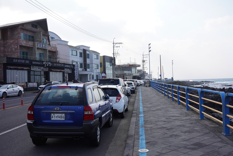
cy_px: 78
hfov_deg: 54.4
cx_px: 116
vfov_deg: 37.9
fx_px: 227
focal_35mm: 35
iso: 100
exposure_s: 1/100
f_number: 9
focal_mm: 35
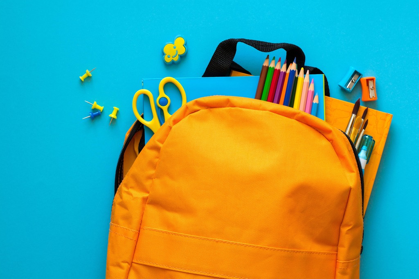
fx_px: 873
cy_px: 140
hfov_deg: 27.0
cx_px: 210
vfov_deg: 18.2
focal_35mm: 75
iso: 100
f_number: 9
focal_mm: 50
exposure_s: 1/6
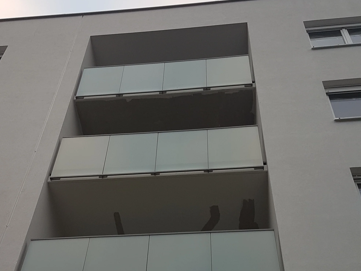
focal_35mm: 53
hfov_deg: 36.2
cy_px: 206
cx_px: 174
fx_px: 553
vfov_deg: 27.1
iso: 40
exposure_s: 1/161
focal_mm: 4.2
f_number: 1.7
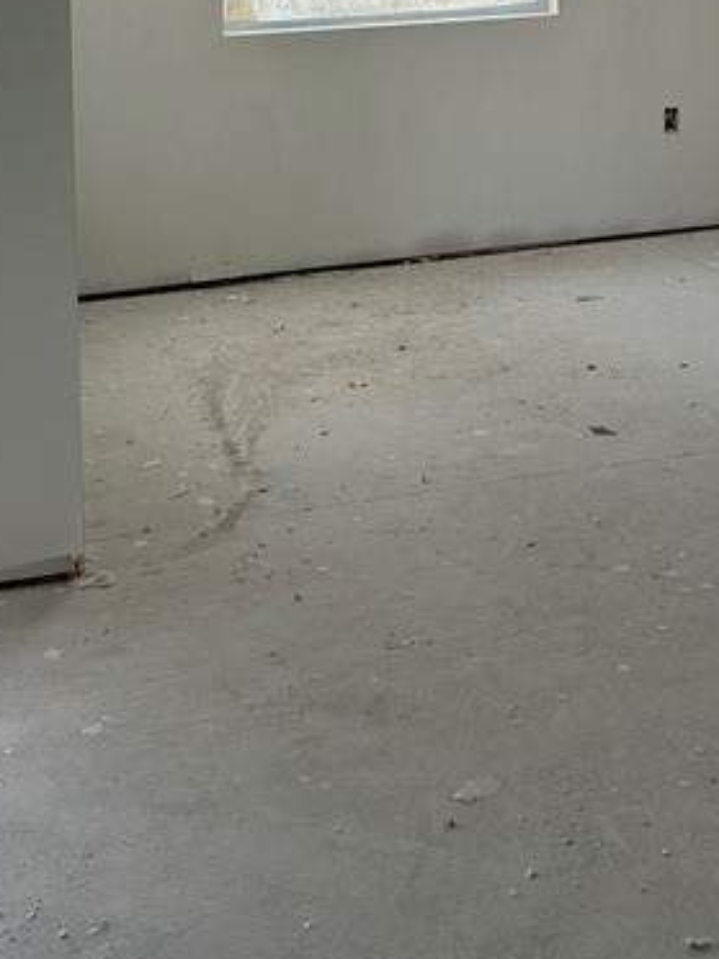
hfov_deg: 22.2
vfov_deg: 26.8
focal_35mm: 66
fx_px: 1828
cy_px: -116
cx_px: 456
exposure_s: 1/199
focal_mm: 6.86
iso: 80
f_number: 1.78
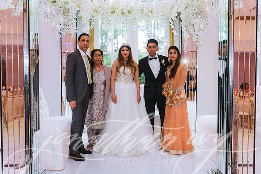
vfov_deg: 41.1
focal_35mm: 32
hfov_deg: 58.7
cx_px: 130
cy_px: 87
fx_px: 232
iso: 800
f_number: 2.8
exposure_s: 1/200
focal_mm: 32
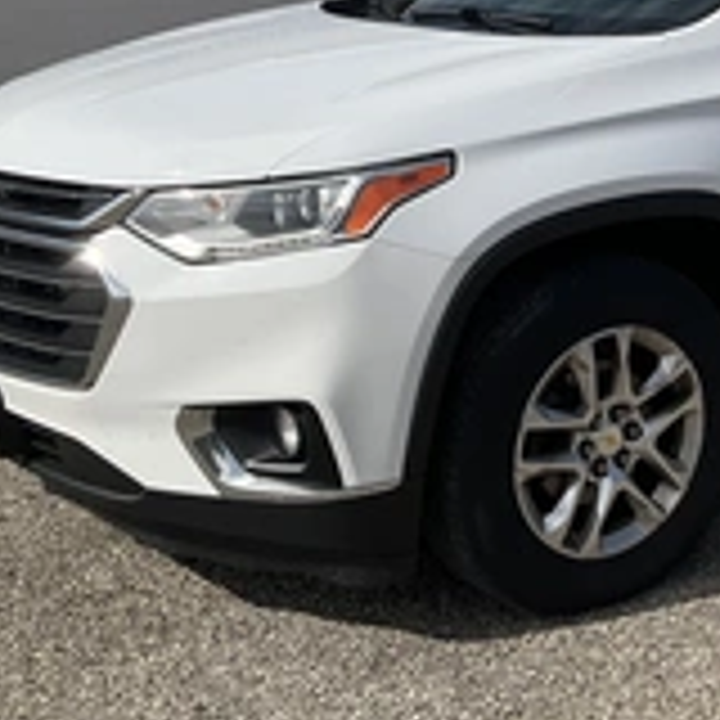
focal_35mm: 64
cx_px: 680
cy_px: 184
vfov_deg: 26.6
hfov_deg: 25.8
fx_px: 1506
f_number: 1.8
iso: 25
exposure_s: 1/3534
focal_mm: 3
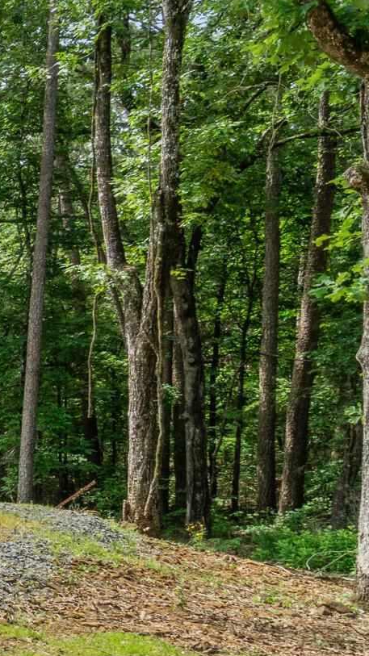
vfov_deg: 35.7
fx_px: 1009
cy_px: 427
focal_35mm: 58
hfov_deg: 13.8
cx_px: -547
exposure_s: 1/80
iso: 250
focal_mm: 12
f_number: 9
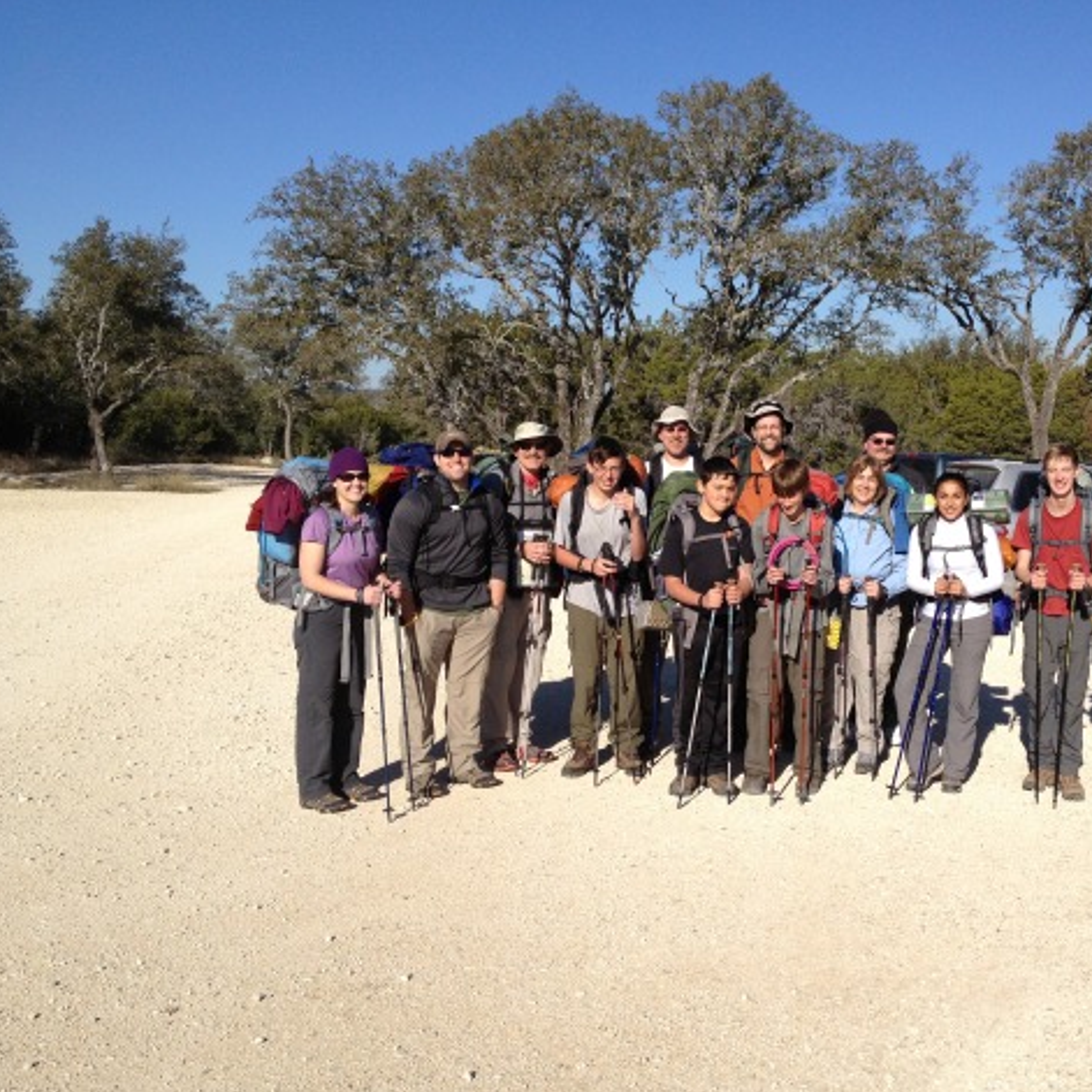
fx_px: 1499
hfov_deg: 39.6
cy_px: 554
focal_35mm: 42
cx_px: 728
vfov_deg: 40.0
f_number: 2.4
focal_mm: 4.28
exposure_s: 1/2208
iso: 50
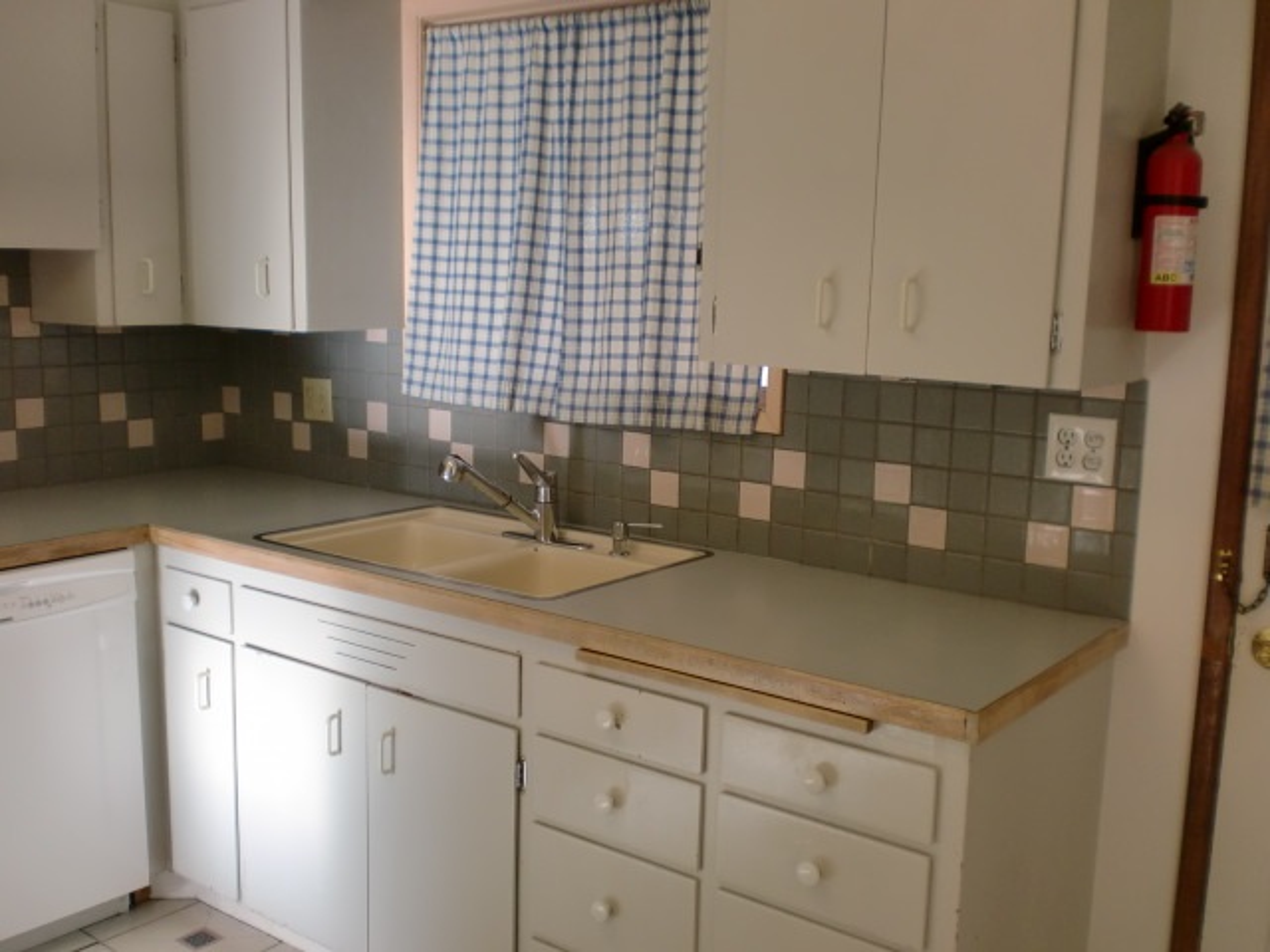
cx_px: 635
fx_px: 1284
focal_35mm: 35
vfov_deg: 40.7
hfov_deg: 52.6
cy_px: 476
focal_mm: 6.3
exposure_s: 1/60
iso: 64
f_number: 3.1
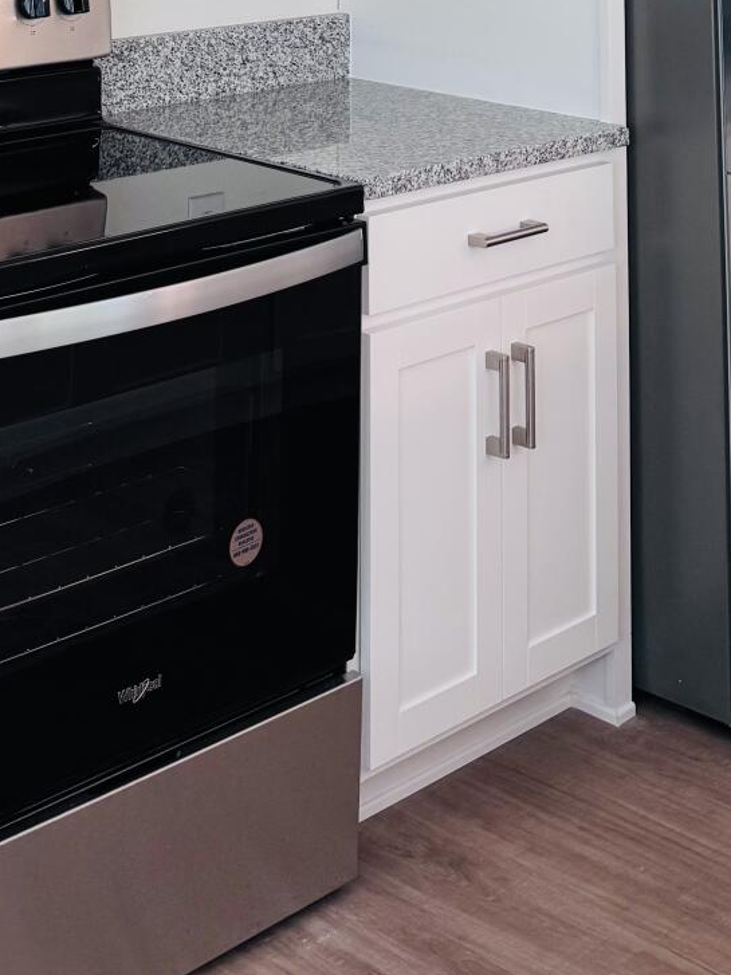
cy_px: -318
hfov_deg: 22.2
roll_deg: +0.4
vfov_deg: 25.1
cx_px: 267
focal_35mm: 66
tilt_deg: +2.8
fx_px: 1859
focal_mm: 6.76
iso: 125
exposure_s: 1/120
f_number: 1.78
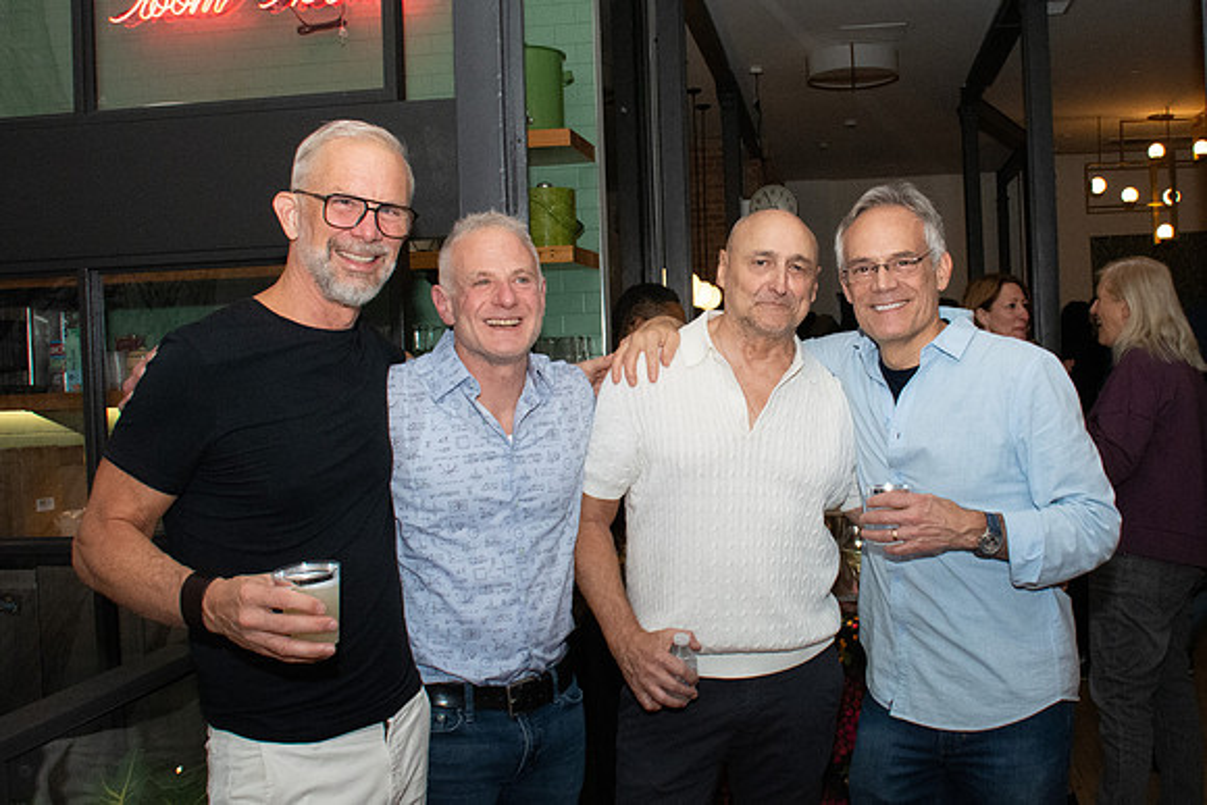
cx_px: 698
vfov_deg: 37.9
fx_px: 1173
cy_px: 384
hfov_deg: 54.2
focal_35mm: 35
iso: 5000
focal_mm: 18
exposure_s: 1/160
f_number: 11
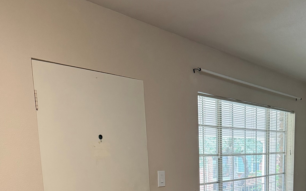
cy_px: 222
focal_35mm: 46
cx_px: 206
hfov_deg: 42.8
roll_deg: +0.5
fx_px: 384
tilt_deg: -9.0
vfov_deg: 25.5
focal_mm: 6.76
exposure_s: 1/60
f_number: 1.78
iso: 640
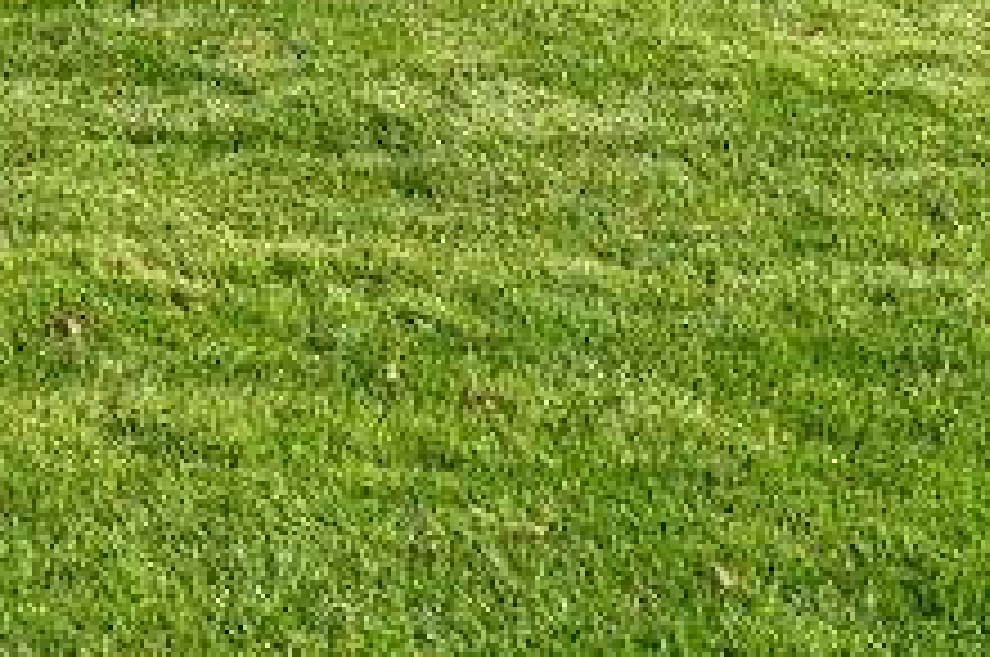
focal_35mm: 129
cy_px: -952
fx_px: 3546
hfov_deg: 14.9
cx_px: -410
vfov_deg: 9.4
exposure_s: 1/800
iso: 500
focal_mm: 18.9
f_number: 10
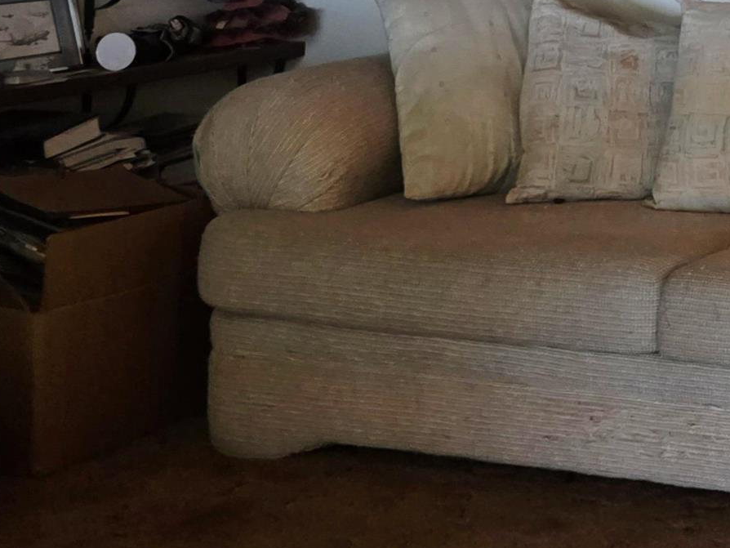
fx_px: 1666
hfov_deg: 20.8
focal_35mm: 79
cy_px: -107
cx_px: 1111
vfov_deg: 17.8
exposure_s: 1/120
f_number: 1.7
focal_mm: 6.3
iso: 640
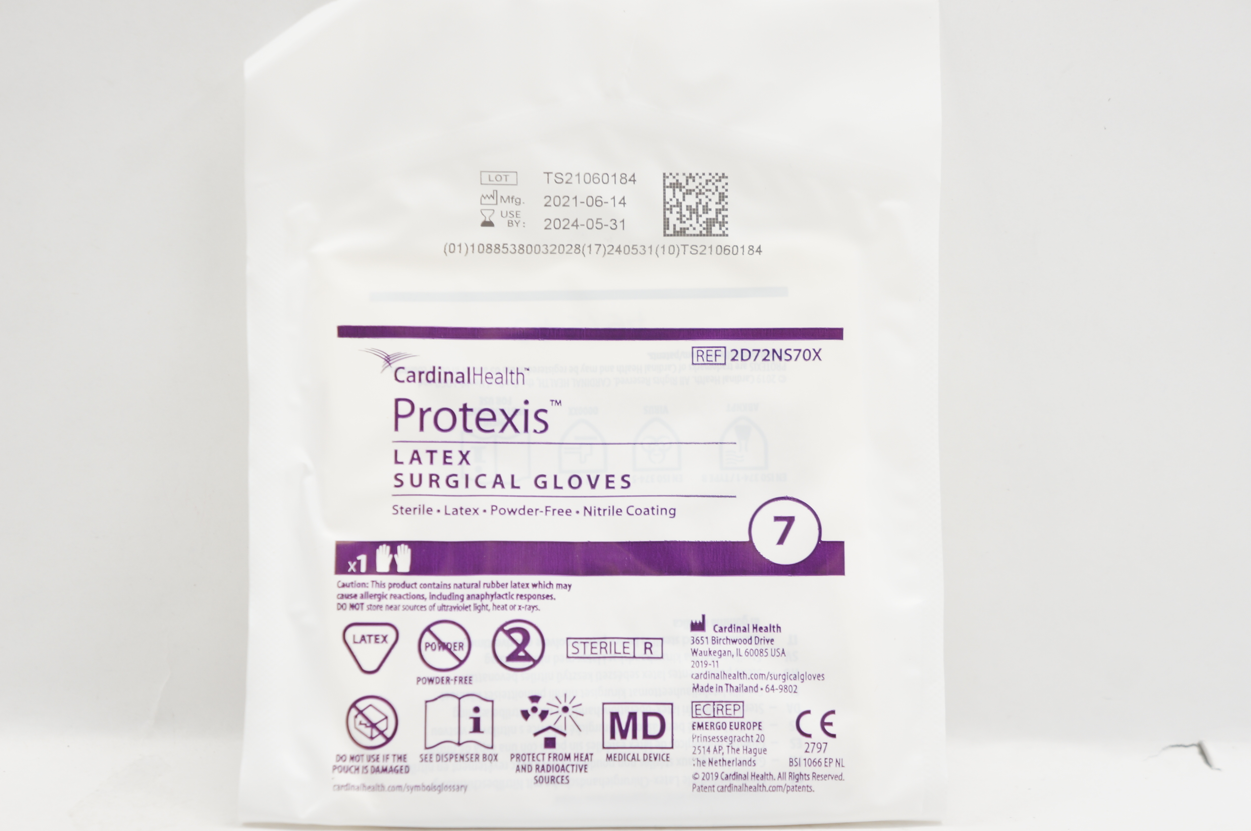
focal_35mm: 82
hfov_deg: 24.6
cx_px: 626
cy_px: 416
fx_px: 2864
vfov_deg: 16.5
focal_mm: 55
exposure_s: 1/40
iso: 200
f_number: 5.6
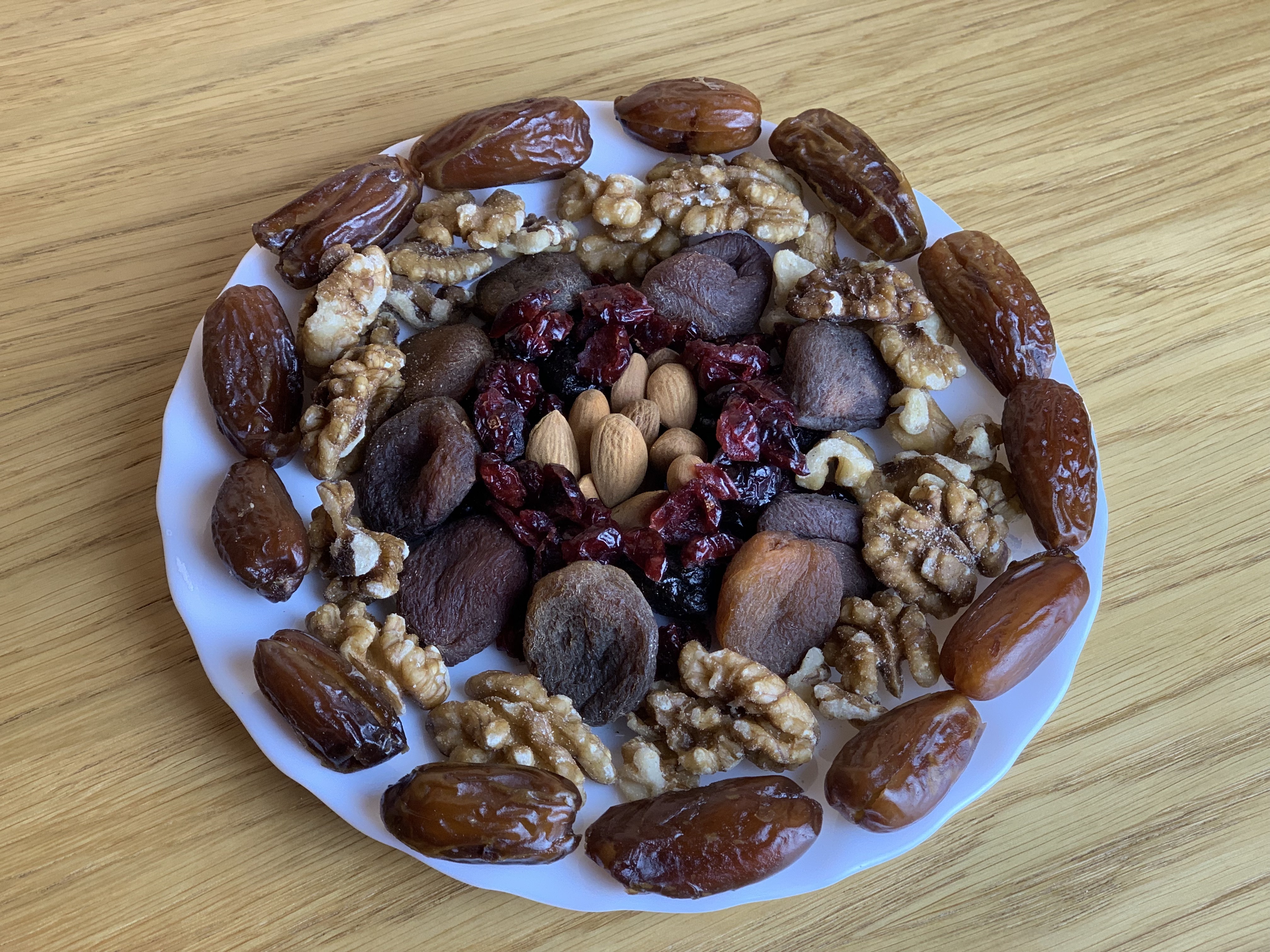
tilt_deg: -59.2
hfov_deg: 36.8
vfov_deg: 28.0
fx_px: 1908
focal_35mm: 52
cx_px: 635
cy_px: 476
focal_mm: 6
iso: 100
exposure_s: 1/122
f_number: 2.4
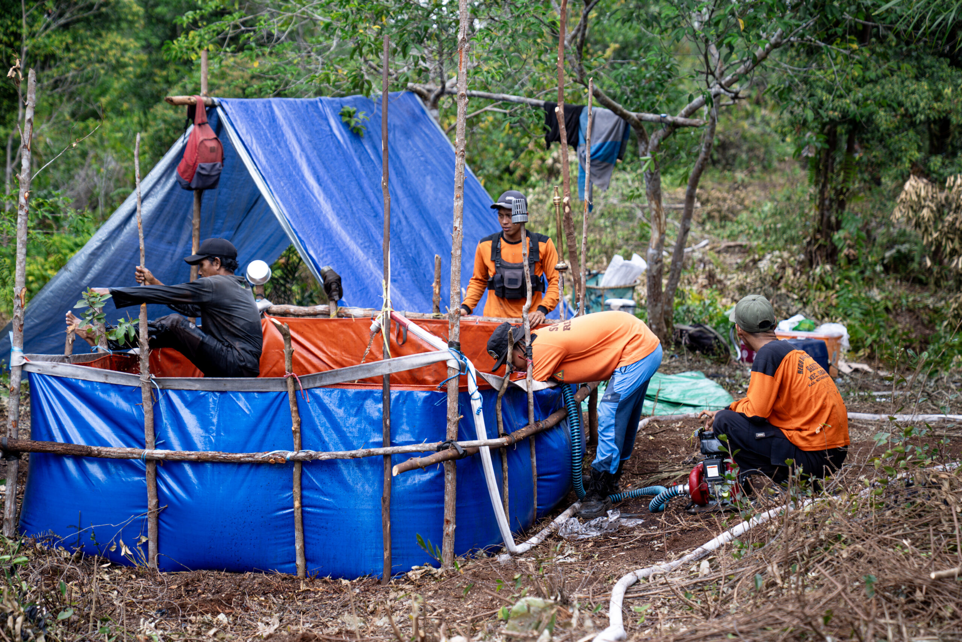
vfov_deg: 20.9
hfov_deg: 31.0
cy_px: 321
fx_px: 1737
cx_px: 481
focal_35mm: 65
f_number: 2.8
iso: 100
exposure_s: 1/320
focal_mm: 65
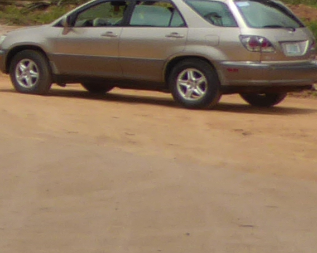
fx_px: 1547
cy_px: -101
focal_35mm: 165
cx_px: -707
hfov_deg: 8.9
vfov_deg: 9.2
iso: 80
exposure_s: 1/640
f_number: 4.5
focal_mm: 4.3
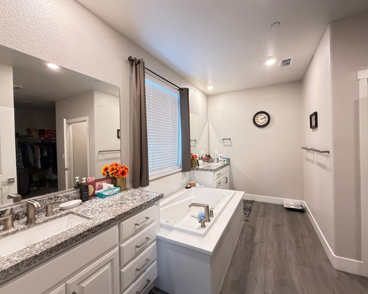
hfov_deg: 96.8
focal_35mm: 15
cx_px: 189
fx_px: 163
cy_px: 145
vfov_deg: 84.0
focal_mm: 2.22
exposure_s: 1/60
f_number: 2.2
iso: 640
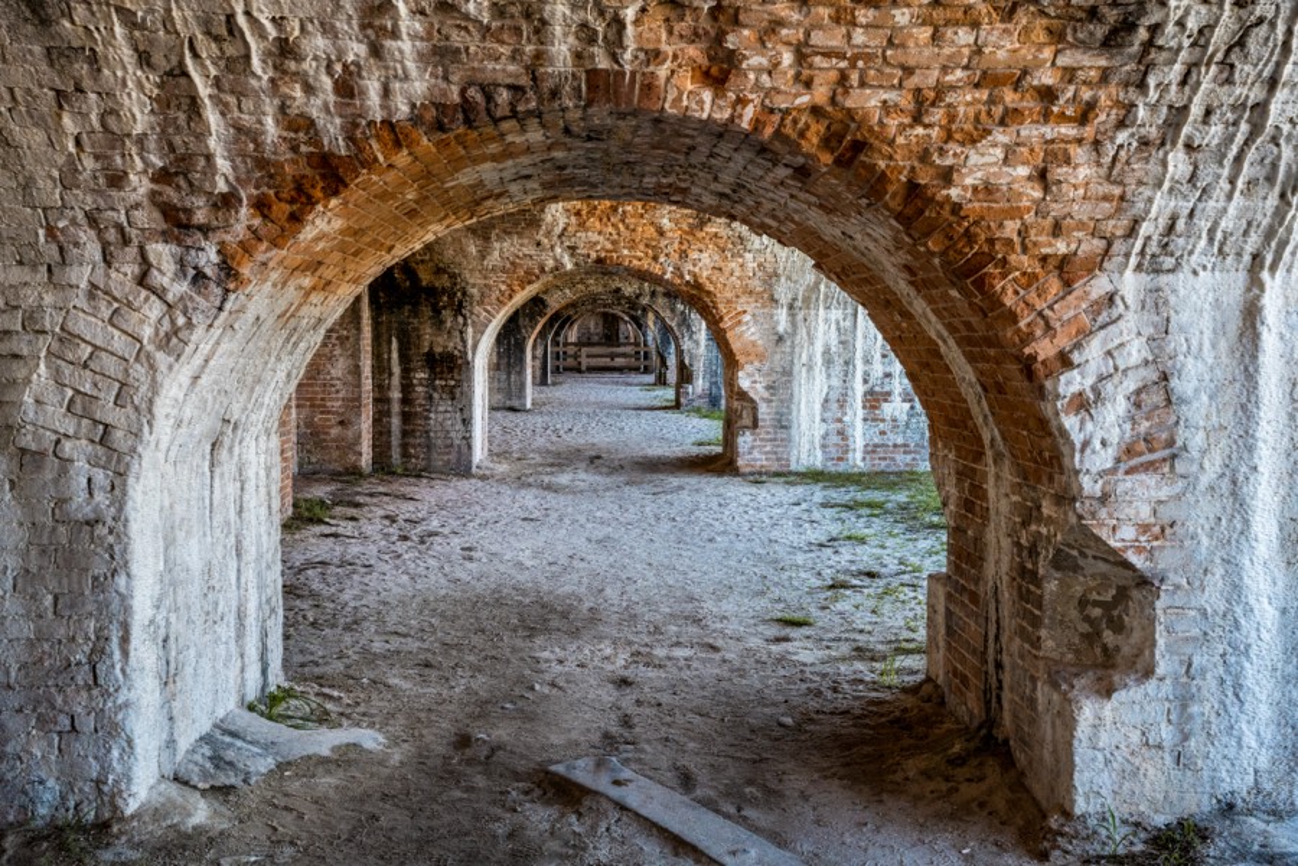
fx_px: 1406
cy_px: 433
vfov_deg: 34.2
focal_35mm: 39
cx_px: 649
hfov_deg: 49.6
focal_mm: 39
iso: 1000
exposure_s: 1/50
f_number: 16
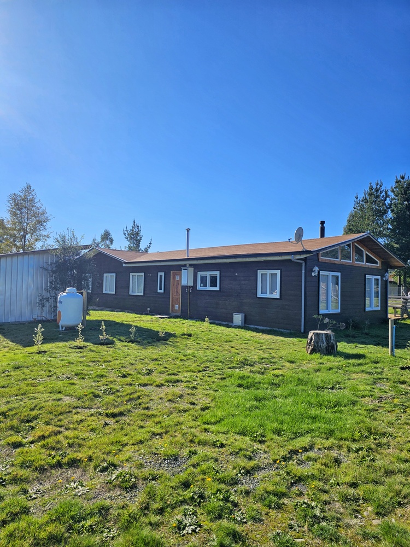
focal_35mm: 23
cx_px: 205
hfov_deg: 58.9
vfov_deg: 73.9
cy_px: 274
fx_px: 363
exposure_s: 1/1126
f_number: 1.7
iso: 10
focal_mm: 6.3
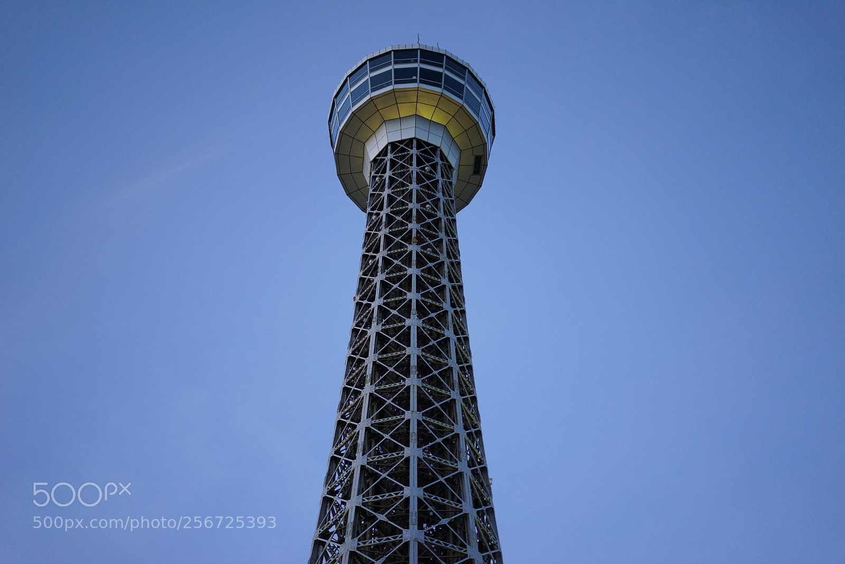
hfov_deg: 39.6
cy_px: 282
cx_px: 422
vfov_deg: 27.0
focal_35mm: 50
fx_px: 1174
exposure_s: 1/1250
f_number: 1.8
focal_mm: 50
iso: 1000
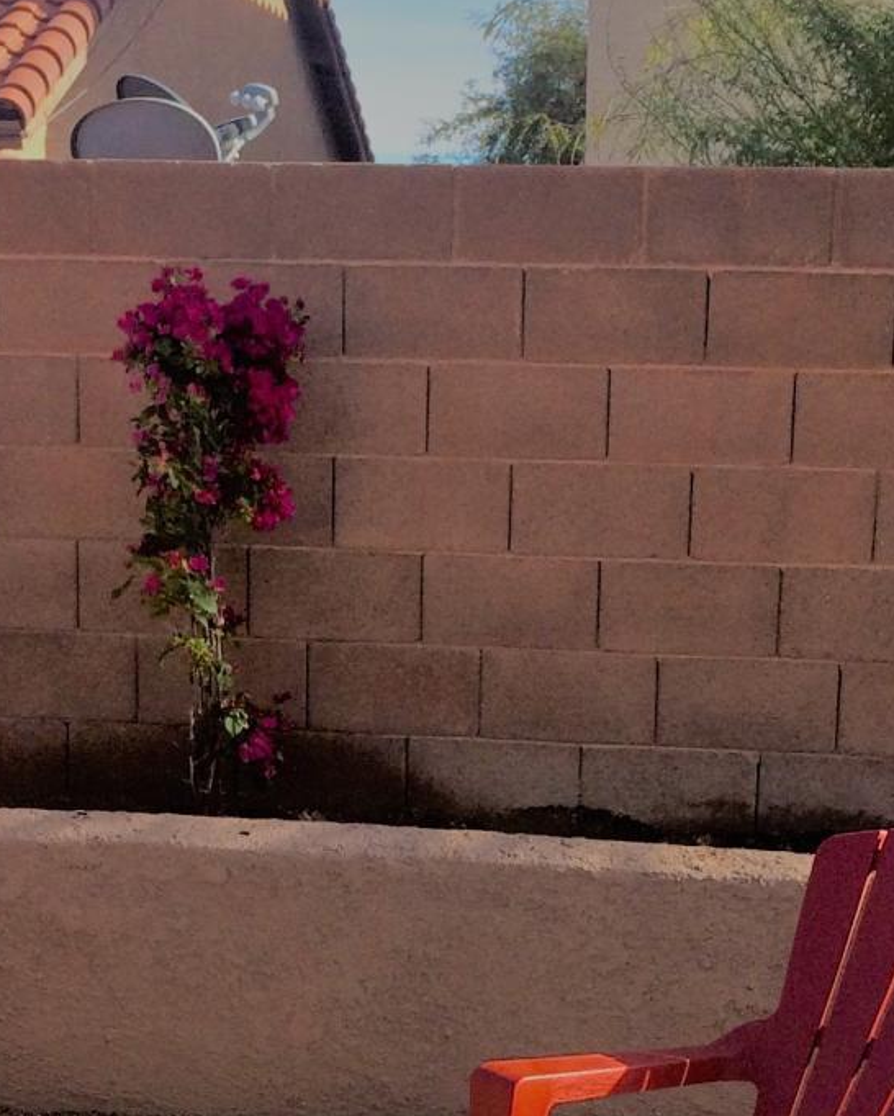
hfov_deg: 18.5
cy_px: 1001
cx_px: 345
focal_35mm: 83
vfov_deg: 22.5
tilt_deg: -11.3
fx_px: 2744
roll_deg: -0.5
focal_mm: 4.15
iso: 32
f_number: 2.2
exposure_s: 1/1282
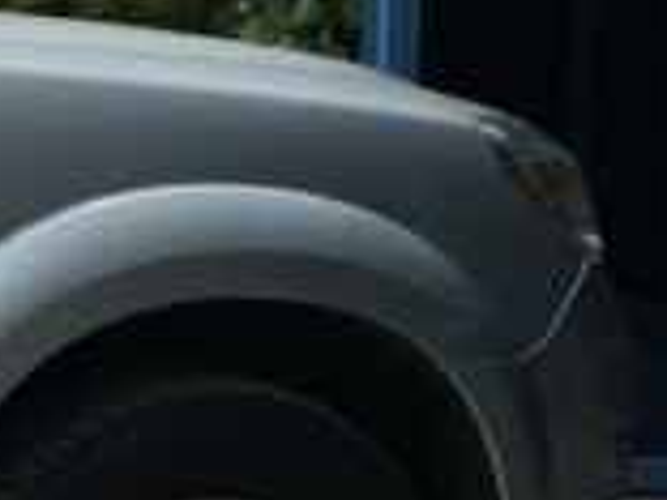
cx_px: -1266
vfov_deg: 9.8
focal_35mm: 151
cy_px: 132
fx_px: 2910
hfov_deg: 10.1
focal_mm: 6.5
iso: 50
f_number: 1.4
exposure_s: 1/7939
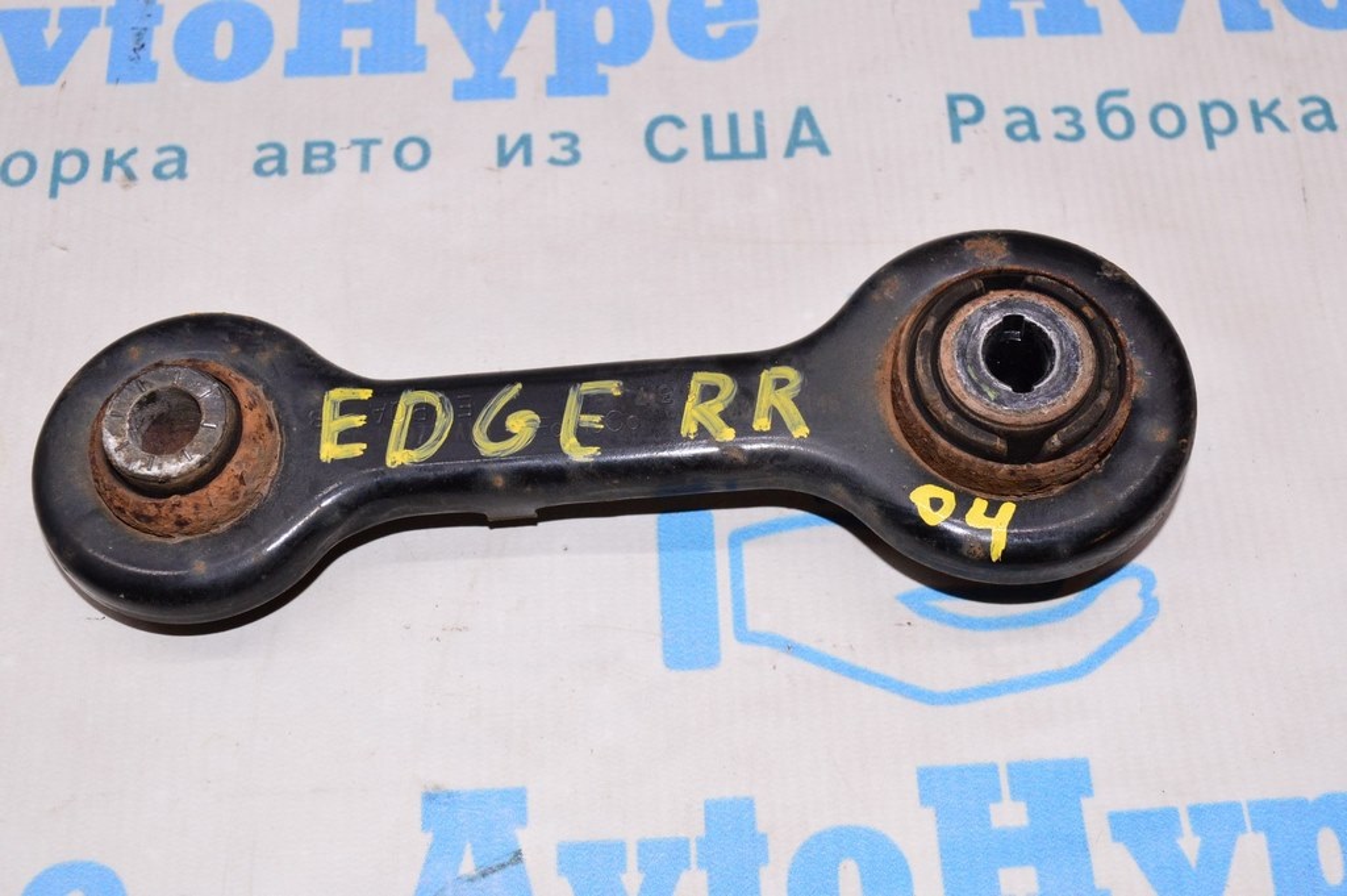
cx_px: 674
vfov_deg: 28.9
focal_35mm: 46
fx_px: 1738
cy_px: 448
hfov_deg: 42.4
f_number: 8
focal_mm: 31
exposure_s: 1/200
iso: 1600
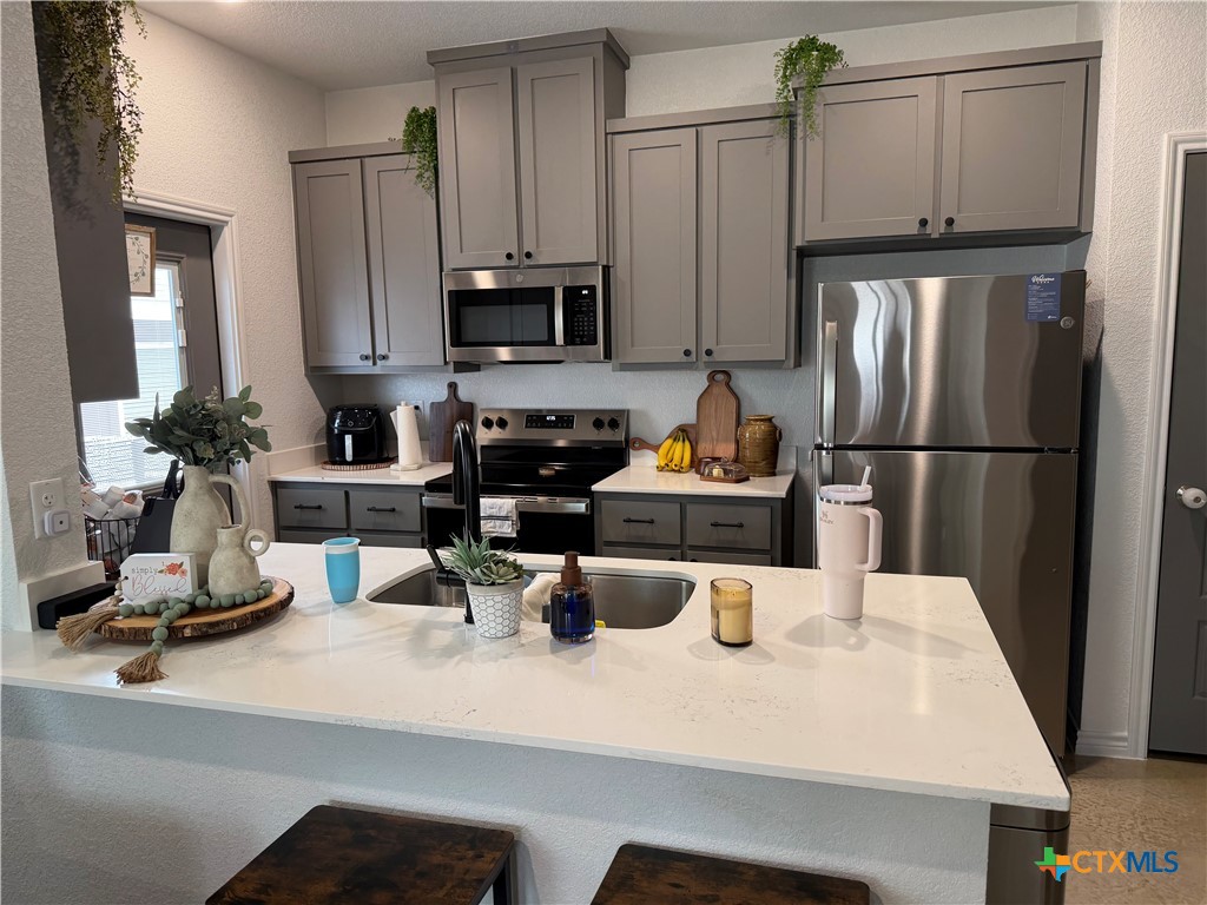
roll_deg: -0.5
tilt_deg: -6.2
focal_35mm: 24
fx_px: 837
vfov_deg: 56.8
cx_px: 604
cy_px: 452
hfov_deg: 71.6
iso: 100
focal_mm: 6.76
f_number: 1.78
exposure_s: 1/60
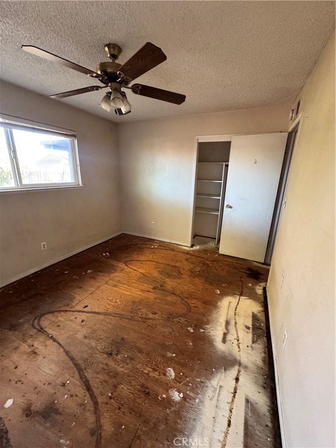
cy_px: 224
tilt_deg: -15.4
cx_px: 168
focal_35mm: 14
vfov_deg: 102.1
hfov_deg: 85.7
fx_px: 181
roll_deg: -1.8
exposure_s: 1/60
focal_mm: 2.22
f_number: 2.2
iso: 800
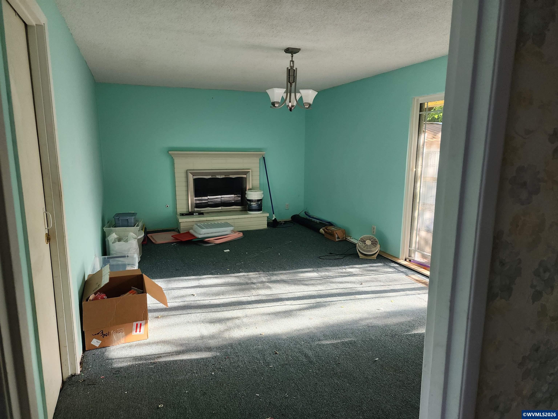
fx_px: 371
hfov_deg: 73.9
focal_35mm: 23
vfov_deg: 58.9
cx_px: 279
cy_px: 210
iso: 160
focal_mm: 6.4
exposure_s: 1/120
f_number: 1.8
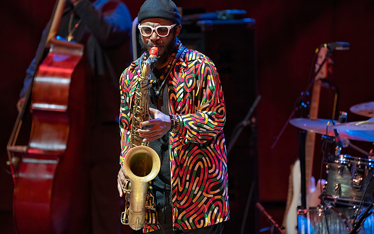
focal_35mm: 400
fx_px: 4076
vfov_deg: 3.3
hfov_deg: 5.3
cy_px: 109
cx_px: 187
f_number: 5.6
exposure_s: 1/320
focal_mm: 391
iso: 5000
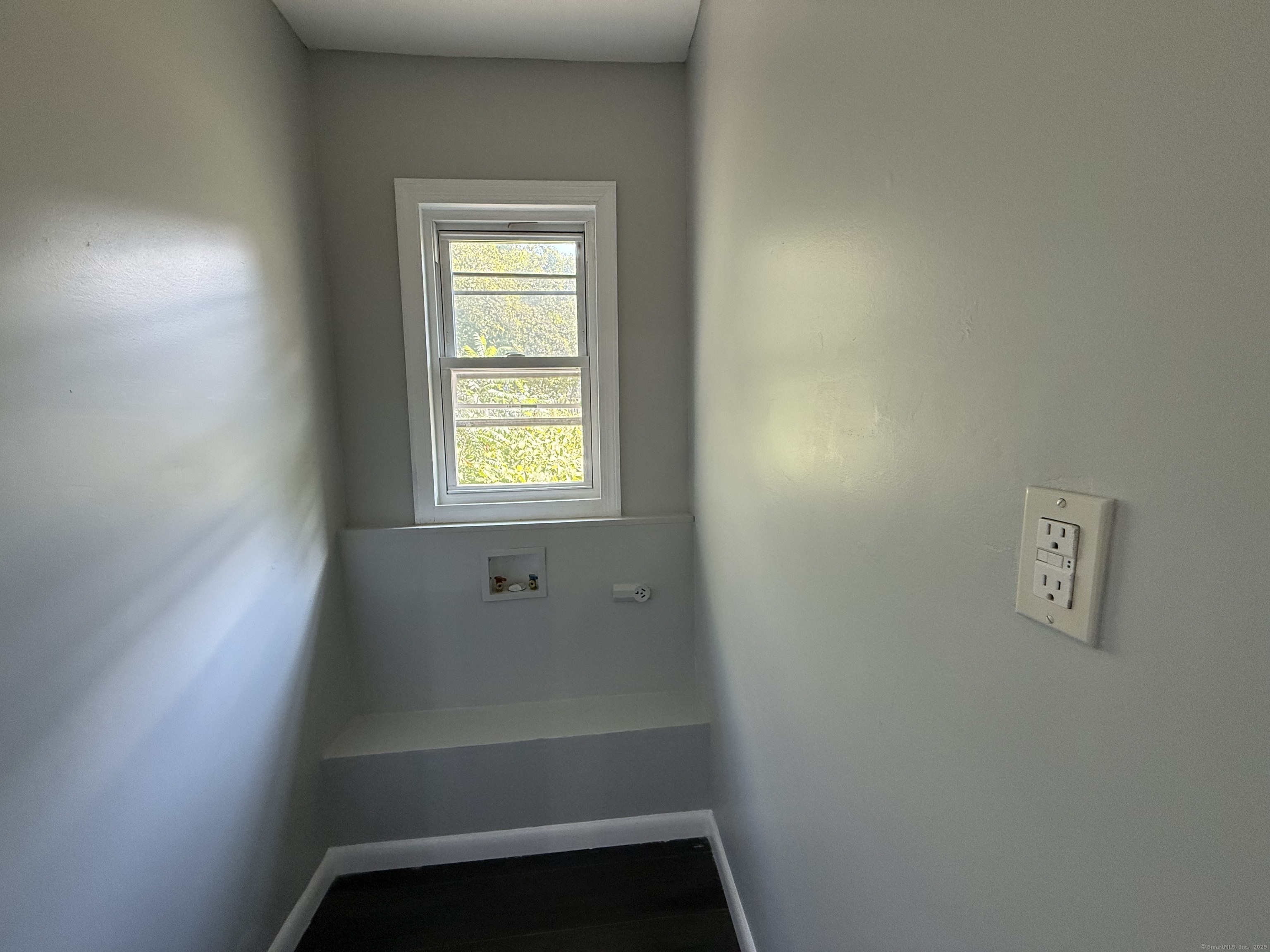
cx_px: 635
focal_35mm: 14
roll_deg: +0.9
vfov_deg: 85.7
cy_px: 476
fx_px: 514
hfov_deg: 102.1
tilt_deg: -6.5
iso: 250
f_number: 2.2
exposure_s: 1/99
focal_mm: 2.22
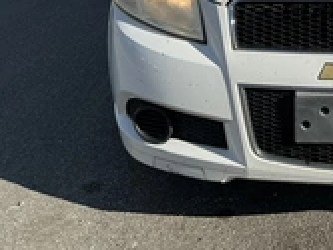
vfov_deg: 20.9
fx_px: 644
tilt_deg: -10.0
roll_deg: +0.4
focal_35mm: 67
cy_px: -24
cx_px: 327
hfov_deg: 27.5
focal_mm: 3
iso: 25
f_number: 1.8
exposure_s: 1/3534
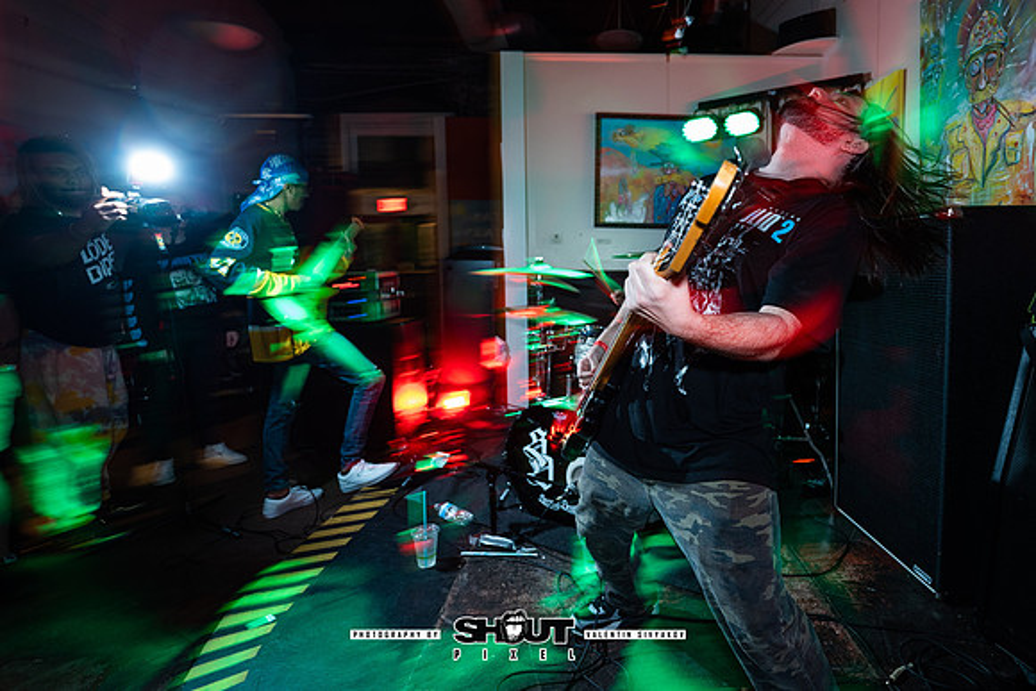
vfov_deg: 69.4
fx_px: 497
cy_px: 301
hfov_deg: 90.9
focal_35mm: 17
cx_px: 632
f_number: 2.8
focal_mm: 14
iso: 800
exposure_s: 1/13
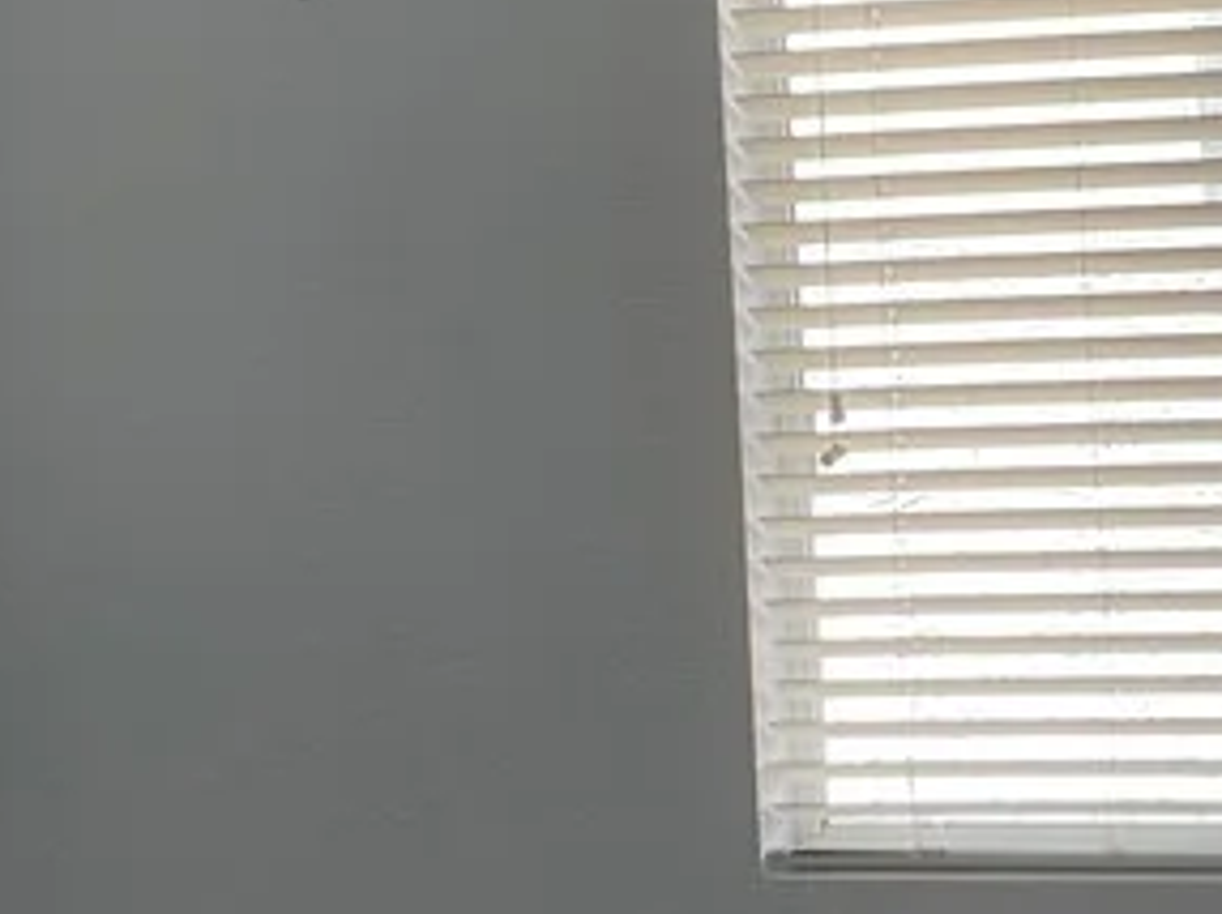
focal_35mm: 104
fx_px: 3668
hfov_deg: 18.0
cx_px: 1431
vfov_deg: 14.2
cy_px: 448
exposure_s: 1/120
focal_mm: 3
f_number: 1.8
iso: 20
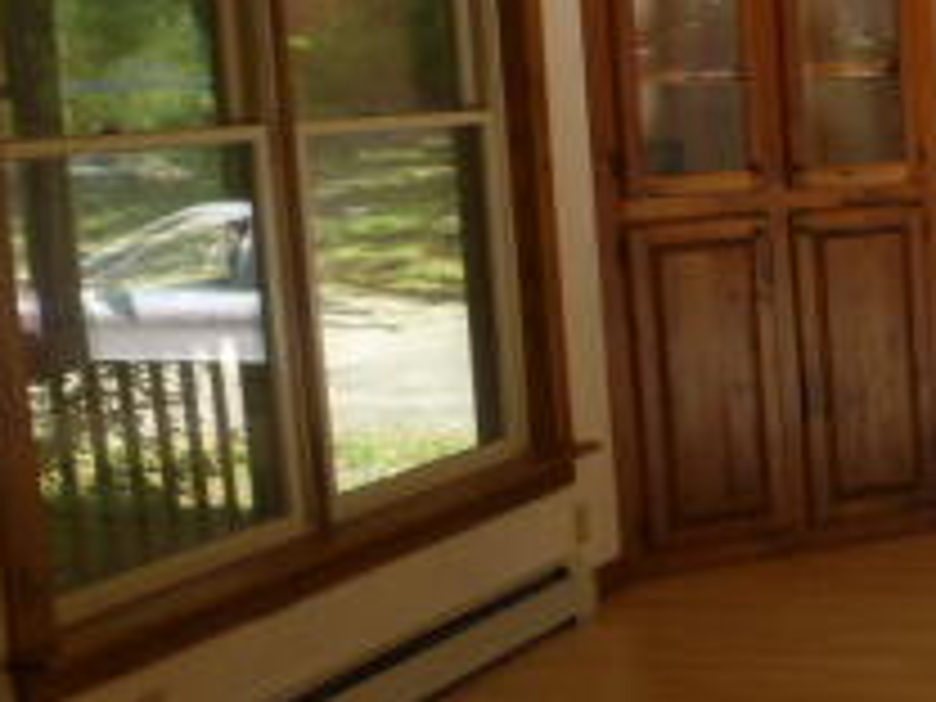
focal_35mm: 74
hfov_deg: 22.5
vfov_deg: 19.9
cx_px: 1332
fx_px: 2001
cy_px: 351
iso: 100
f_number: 3.3
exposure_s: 1/80
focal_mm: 4.3
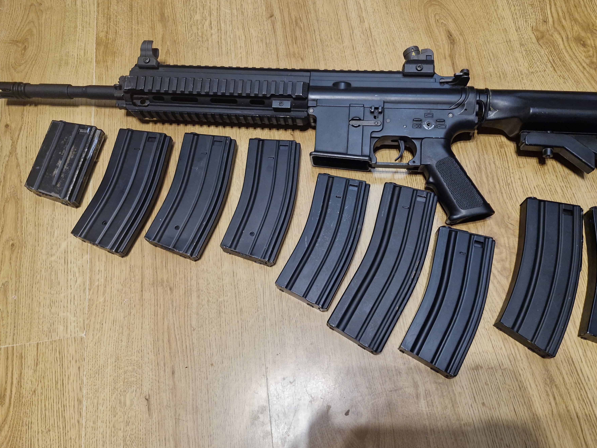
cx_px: 320
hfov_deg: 67.2
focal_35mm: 26
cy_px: 230
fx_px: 448
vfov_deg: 53.1
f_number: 1.8
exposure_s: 1/100
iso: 800
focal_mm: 5.54
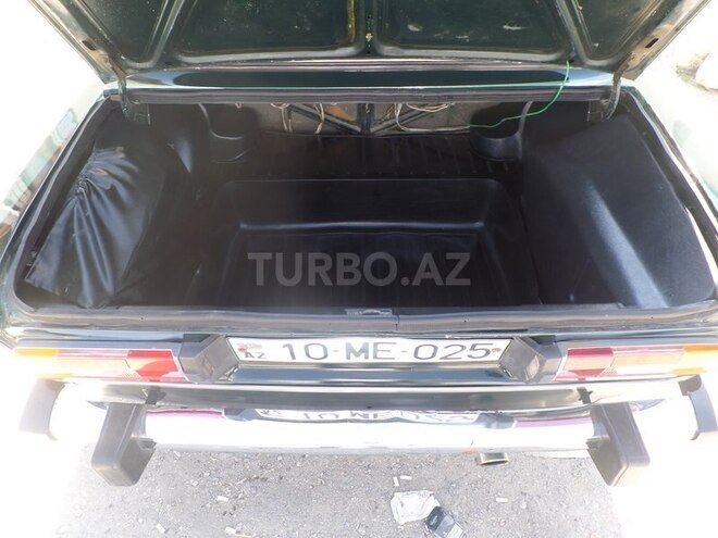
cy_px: 269
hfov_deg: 73.9
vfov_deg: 58.9
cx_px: 359
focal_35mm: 23
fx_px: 477
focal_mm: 4.1
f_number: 3.5
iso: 100
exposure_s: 1/45
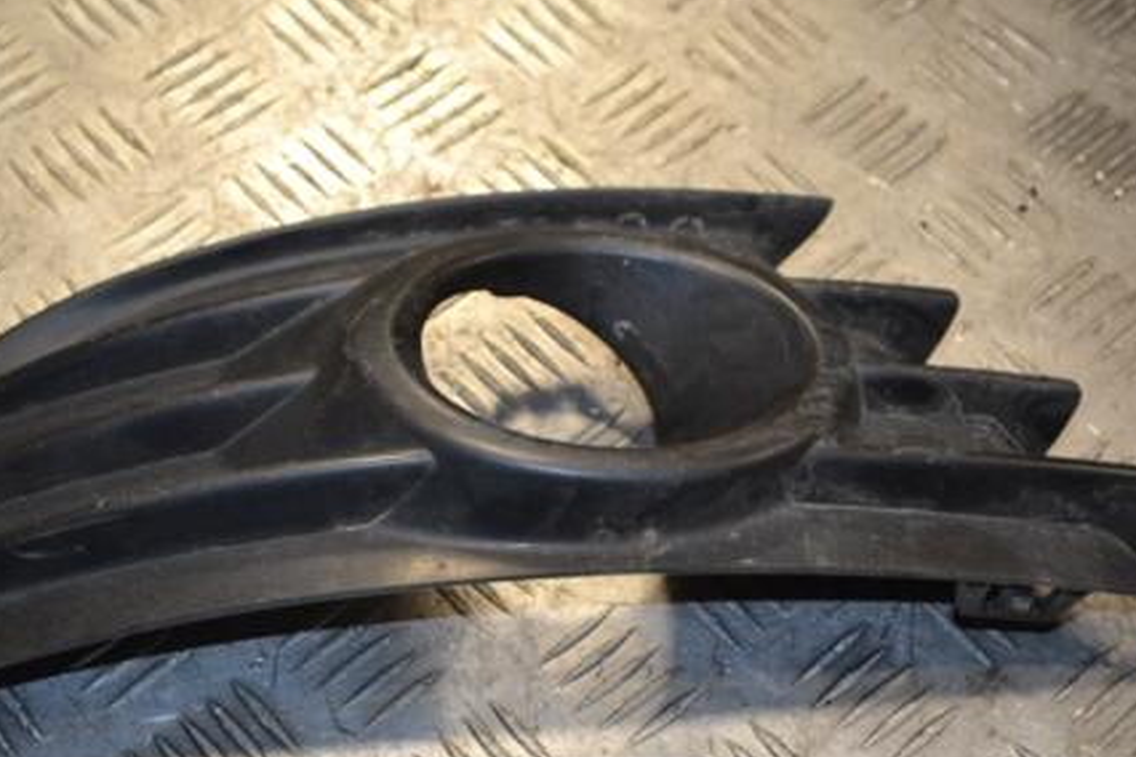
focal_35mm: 76
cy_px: 448
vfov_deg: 17.9
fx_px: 2398
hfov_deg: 26.6
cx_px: 485
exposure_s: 1/100
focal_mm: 36
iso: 400
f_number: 5
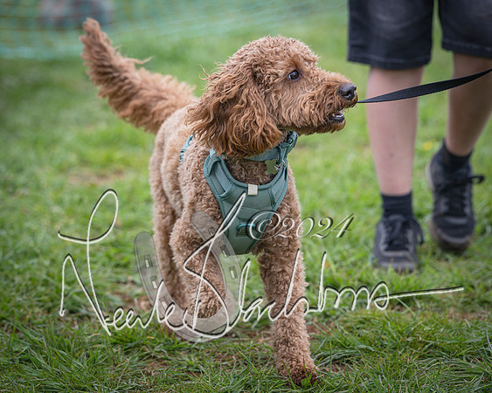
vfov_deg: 10.4
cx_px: 240
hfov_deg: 12.9
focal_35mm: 149
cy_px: 167
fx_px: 2169
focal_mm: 115
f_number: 4
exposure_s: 1/1250
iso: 400
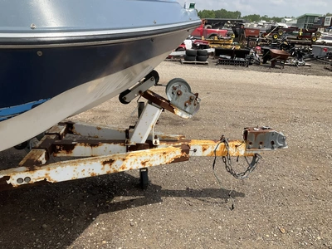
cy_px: 124
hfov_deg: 61.7
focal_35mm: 29
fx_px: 278
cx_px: 166
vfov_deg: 48.2
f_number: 1.8
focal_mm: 3
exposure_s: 1/2058
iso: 25
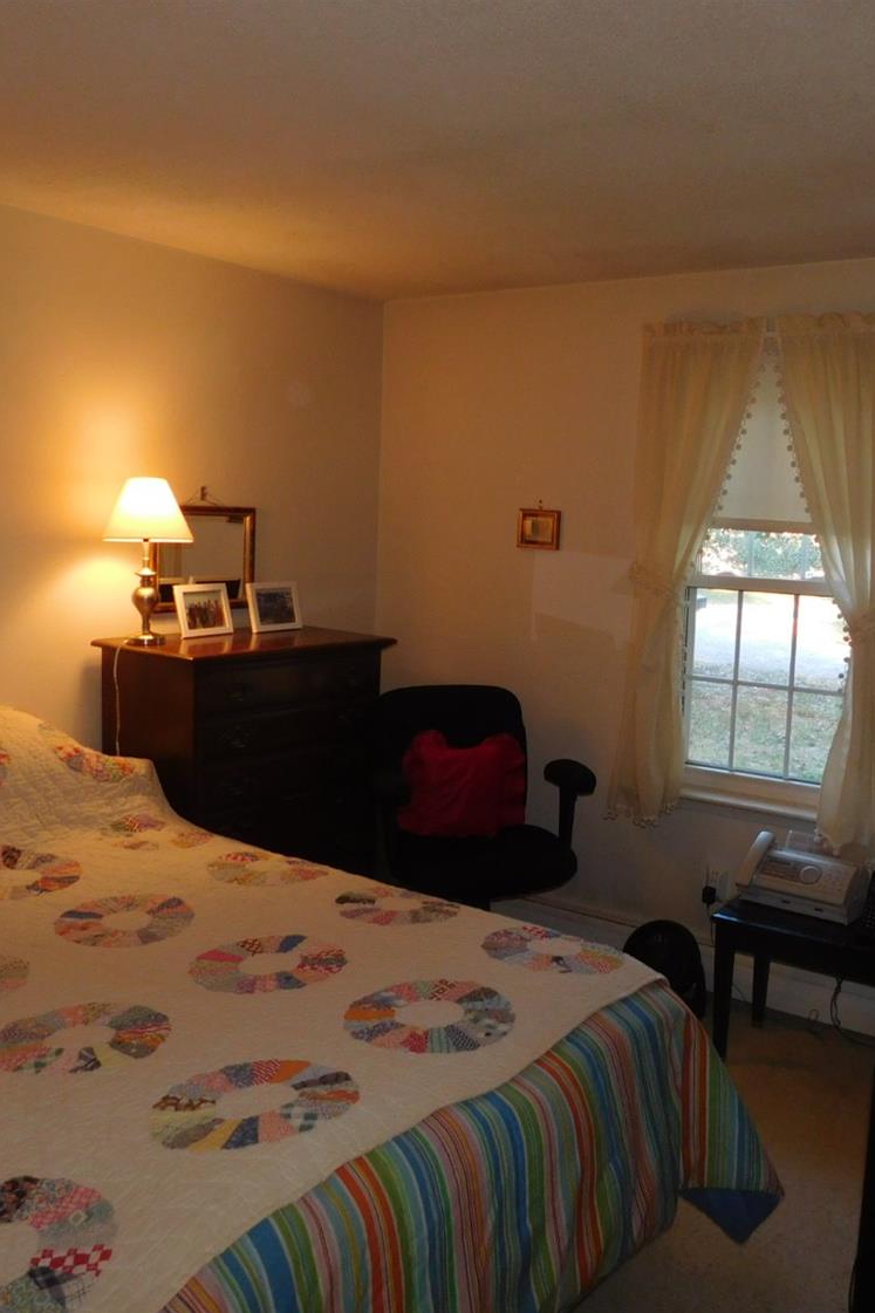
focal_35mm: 32
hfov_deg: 40.7
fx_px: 1167
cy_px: 657
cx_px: 559
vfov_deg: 58.7
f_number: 3
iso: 200
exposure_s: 1/30
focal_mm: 4
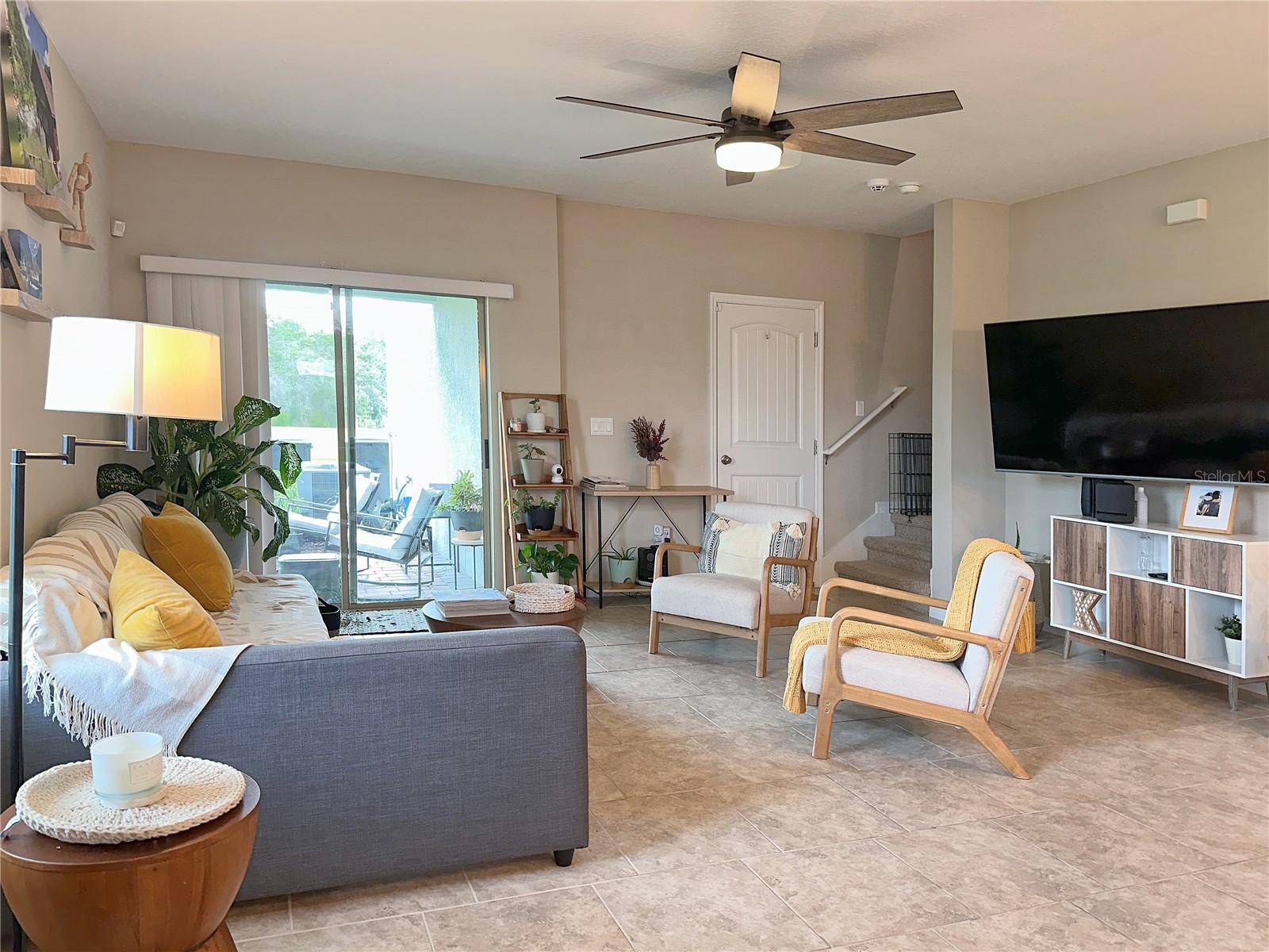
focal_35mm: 24
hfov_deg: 71.6
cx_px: 634
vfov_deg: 56.8
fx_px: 880
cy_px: 476
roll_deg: -1.0
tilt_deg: -4.4
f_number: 1.78
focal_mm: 6.86
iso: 50
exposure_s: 1/48
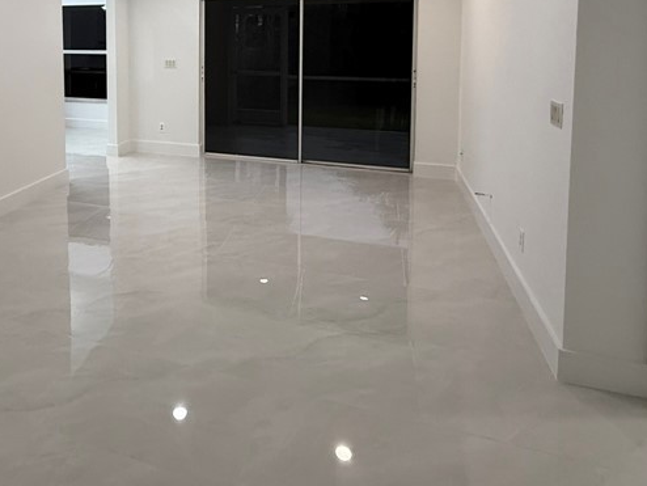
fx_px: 542
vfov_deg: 44.7
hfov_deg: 58.4
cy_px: 67
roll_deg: +1.3
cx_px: 160
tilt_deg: -4.6
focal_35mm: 29
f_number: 2.2
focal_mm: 2.22
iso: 200
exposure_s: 1/120
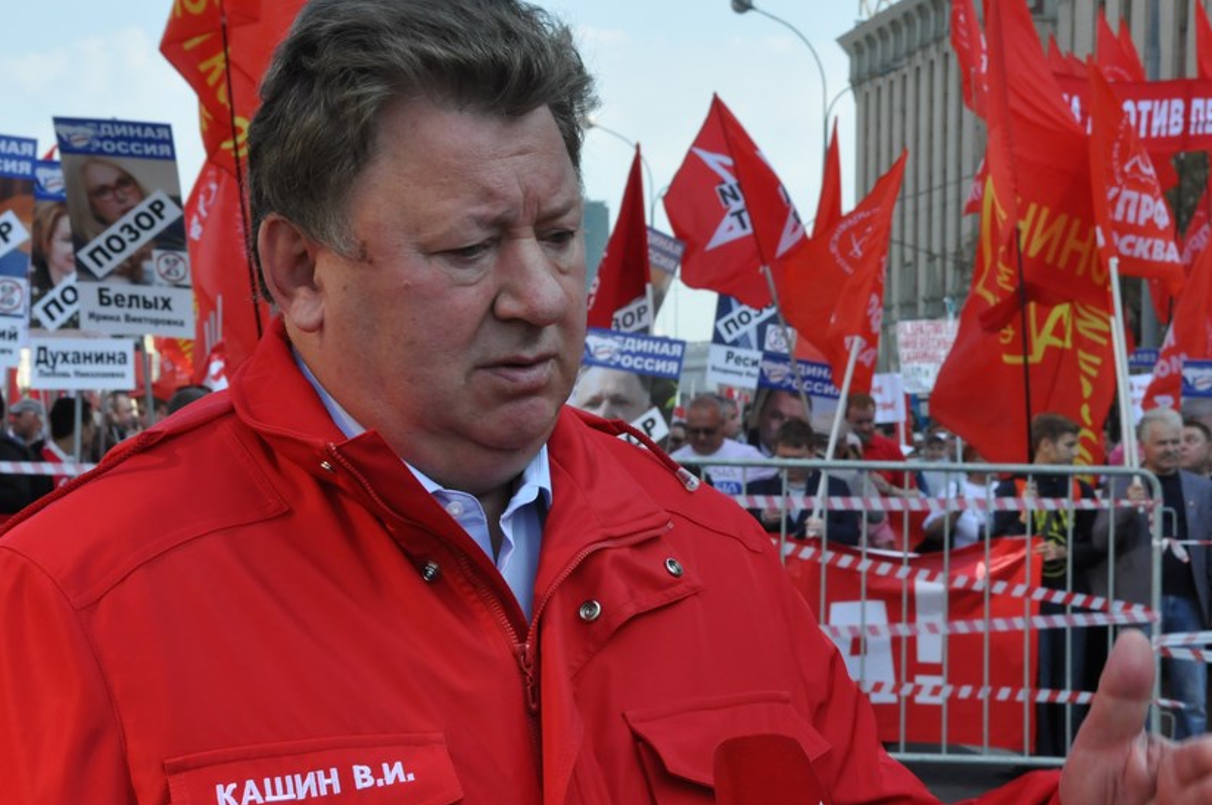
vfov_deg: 14.1
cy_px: 405
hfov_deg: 21.0
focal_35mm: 97
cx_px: 538
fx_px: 3262
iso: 1000
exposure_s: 1/250
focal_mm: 52
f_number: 16
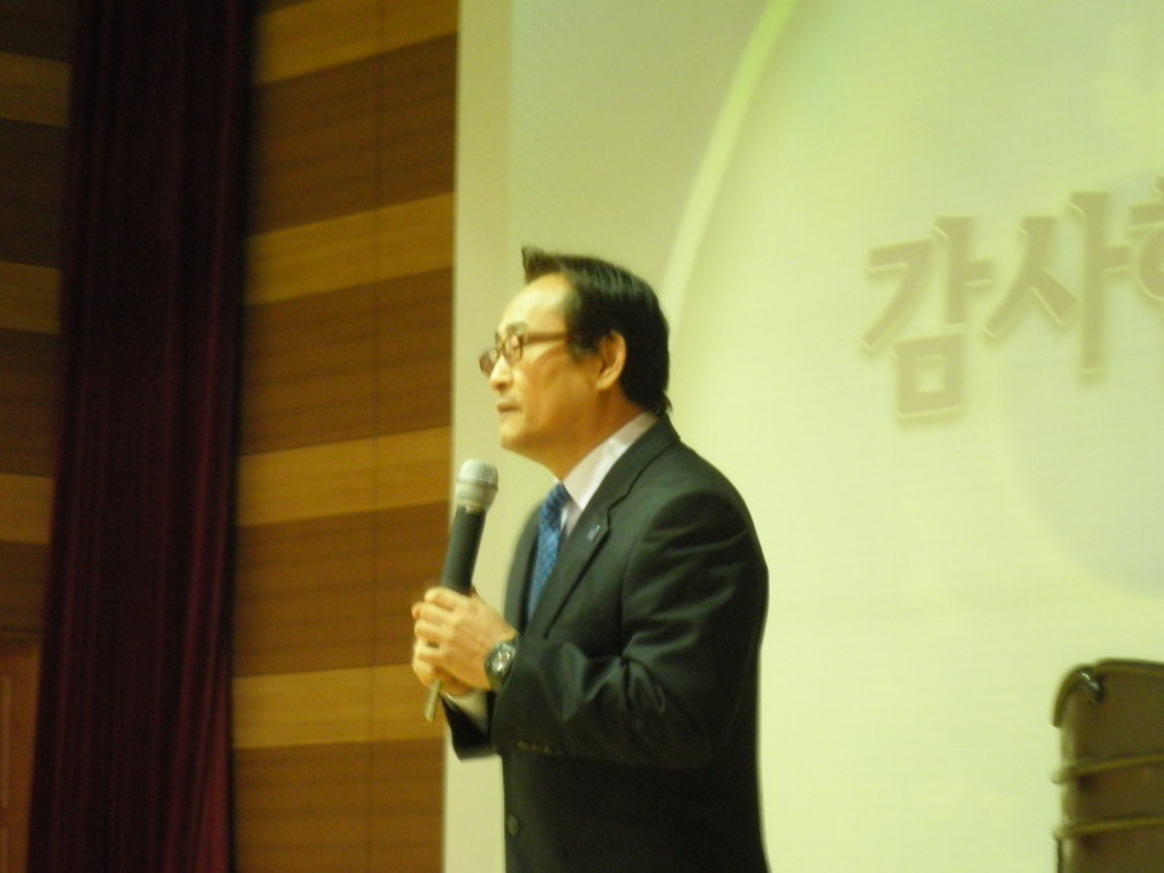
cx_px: 582
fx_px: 3732
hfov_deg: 17.7
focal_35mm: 111
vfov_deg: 13.3
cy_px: 436
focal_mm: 19.6
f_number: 5.8
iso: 320
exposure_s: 1/4
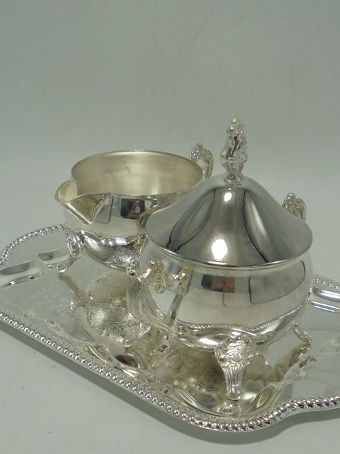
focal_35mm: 58
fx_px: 760
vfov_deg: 33.1
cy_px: 281
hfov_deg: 25.2
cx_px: 180
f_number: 4.5
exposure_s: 1/125
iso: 100
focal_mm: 7.8
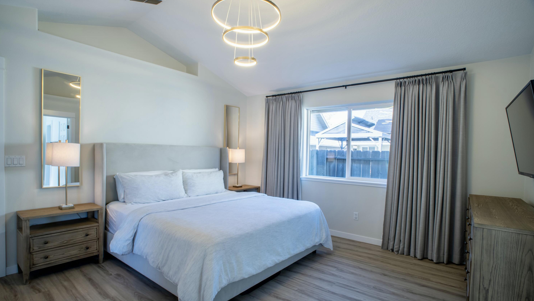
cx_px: 266
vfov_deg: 62.3
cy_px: 161
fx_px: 248
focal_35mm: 18
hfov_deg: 94.2
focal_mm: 11
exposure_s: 1/13
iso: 100
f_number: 8
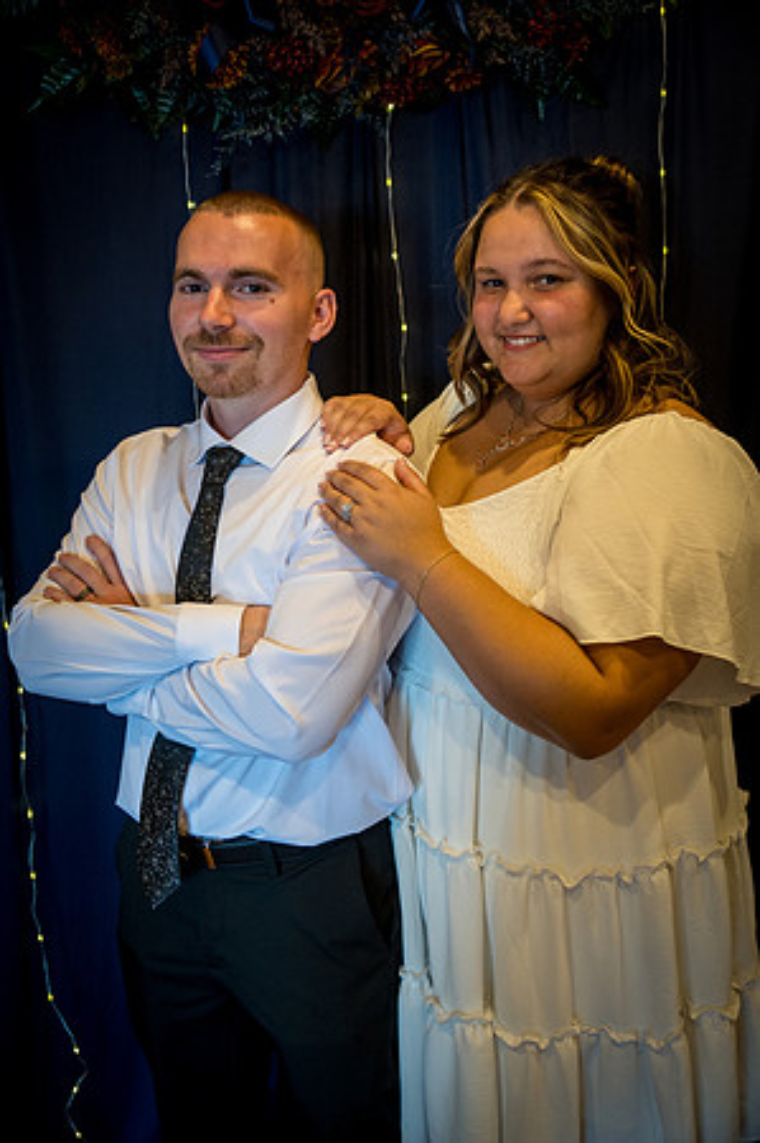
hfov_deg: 35.0
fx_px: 1206
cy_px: 572
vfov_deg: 50.7
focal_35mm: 38
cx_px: 380
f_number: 4
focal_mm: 38
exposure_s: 1/125
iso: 2800
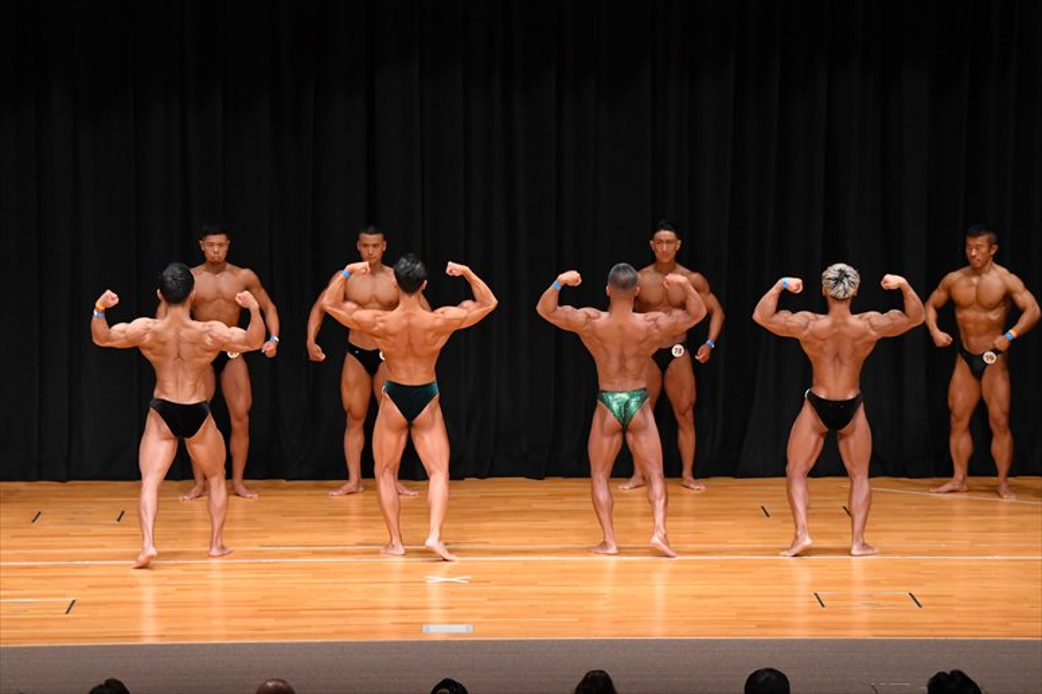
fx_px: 4253
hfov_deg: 14.0
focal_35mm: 147
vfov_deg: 9.3
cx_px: 521
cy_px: 347
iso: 4000
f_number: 5.6
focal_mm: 98
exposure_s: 1/400
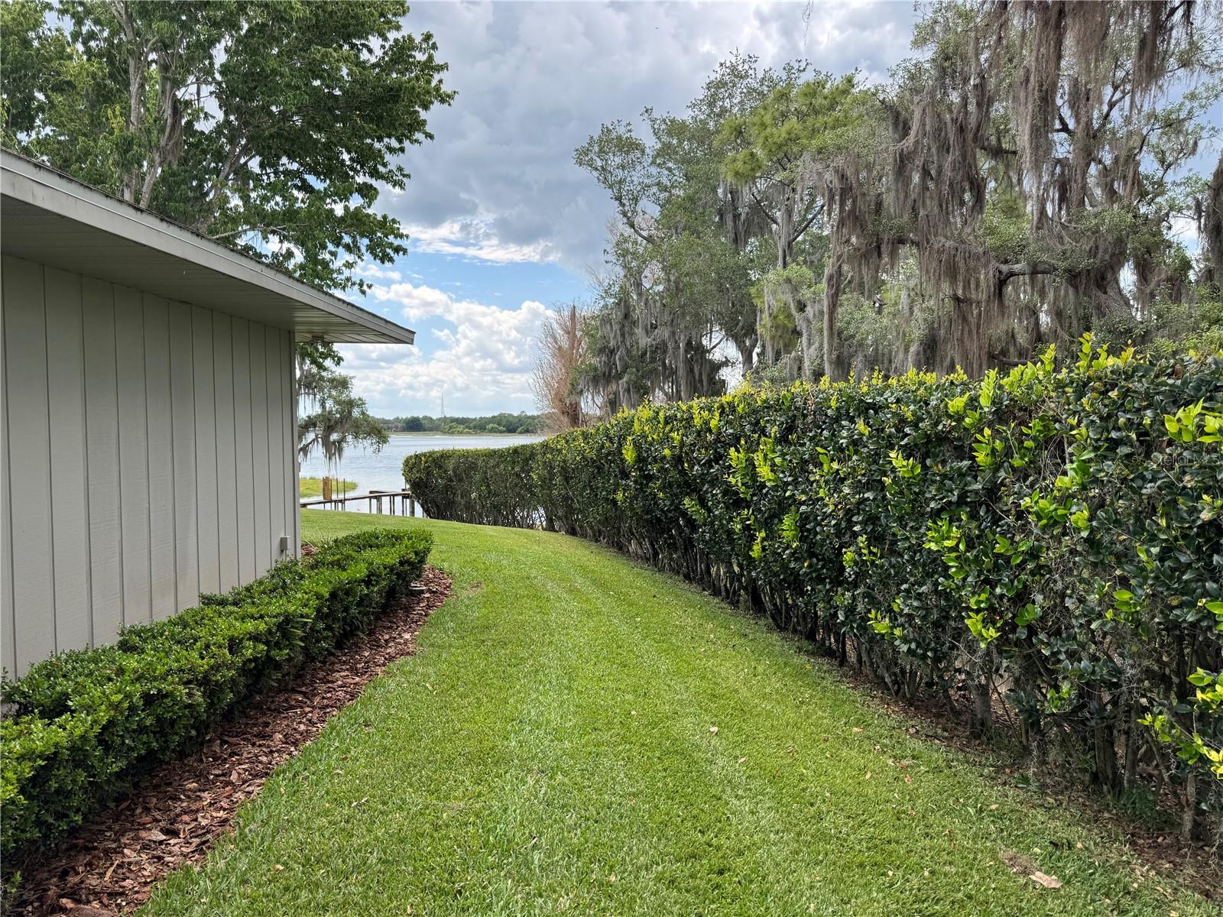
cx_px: 612
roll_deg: +0.7
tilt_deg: -3.8
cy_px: 458
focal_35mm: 24
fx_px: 848
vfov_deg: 56.8
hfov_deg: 71.6
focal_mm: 6.76
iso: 80
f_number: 1.78
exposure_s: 1/1151
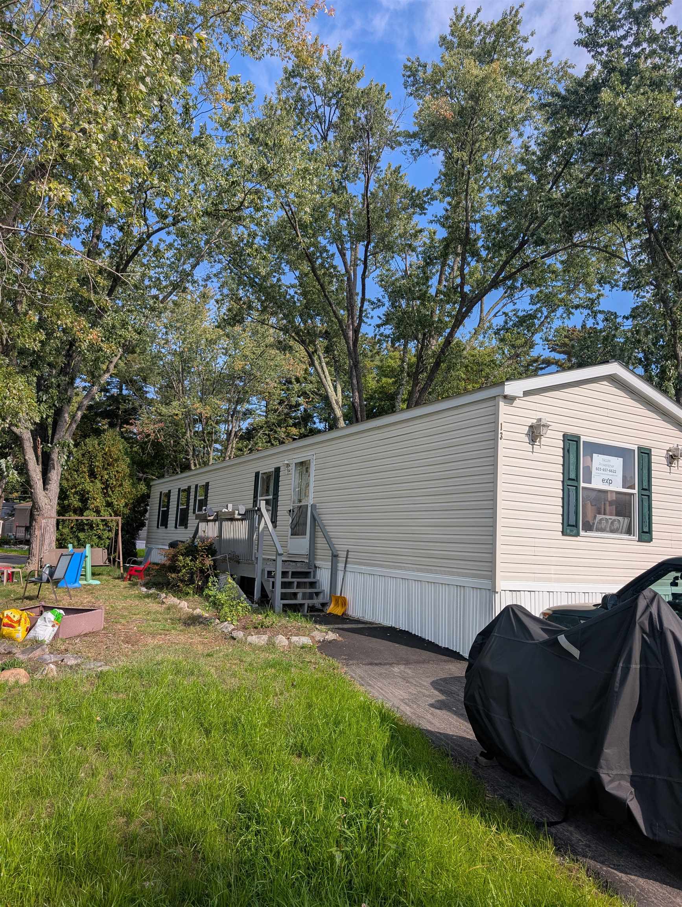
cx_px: 341
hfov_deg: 56.9
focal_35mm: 24
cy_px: 454
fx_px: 629
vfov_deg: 71.5
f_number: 1.68
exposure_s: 1/1151
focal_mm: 6.9
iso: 21
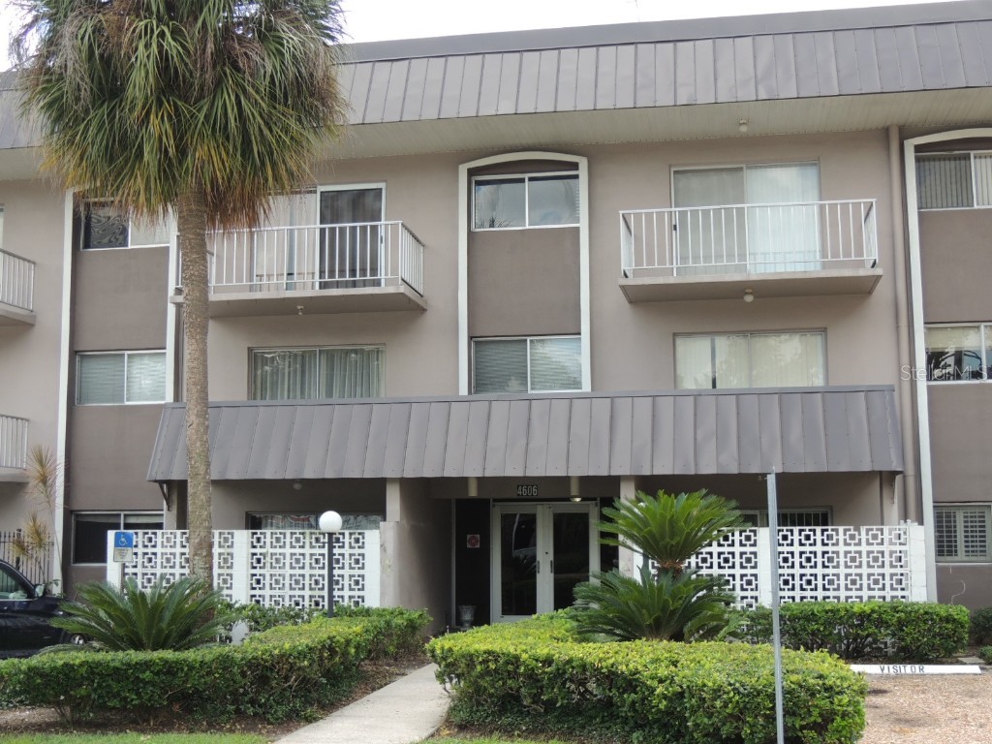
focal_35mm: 47
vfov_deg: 30.9
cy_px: 372
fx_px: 1347
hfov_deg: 40.4
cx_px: 496
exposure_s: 1/250
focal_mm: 8.3
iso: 100
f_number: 3.5
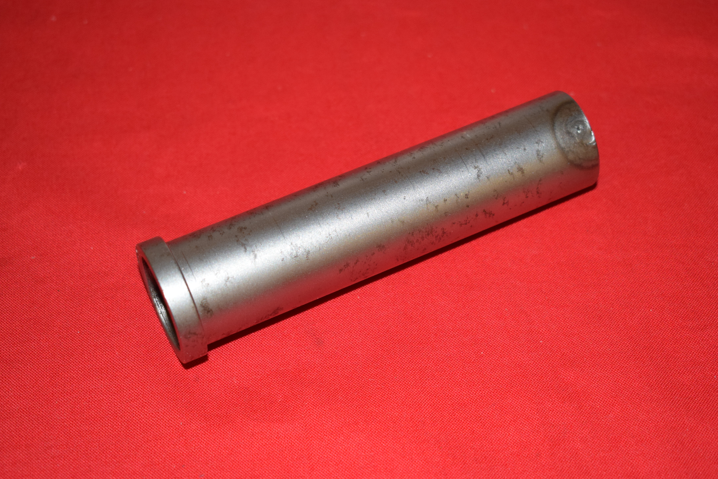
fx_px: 1297
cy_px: 247
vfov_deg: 20.9
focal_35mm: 65
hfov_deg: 31.0
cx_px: 363
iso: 1250
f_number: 5
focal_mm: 42
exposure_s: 1/200
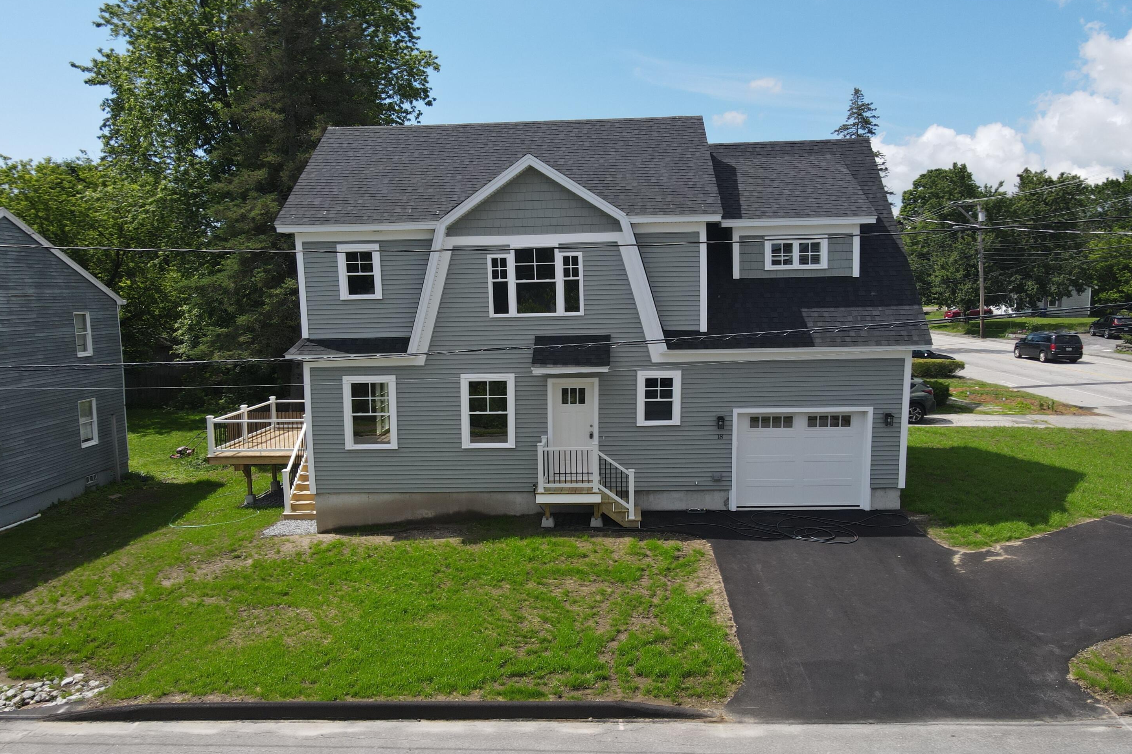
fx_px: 817
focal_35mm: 26
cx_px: 579
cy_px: 411
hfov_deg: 69.4
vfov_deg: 49.5
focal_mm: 4.5
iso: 100
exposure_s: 1/725
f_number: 2.8
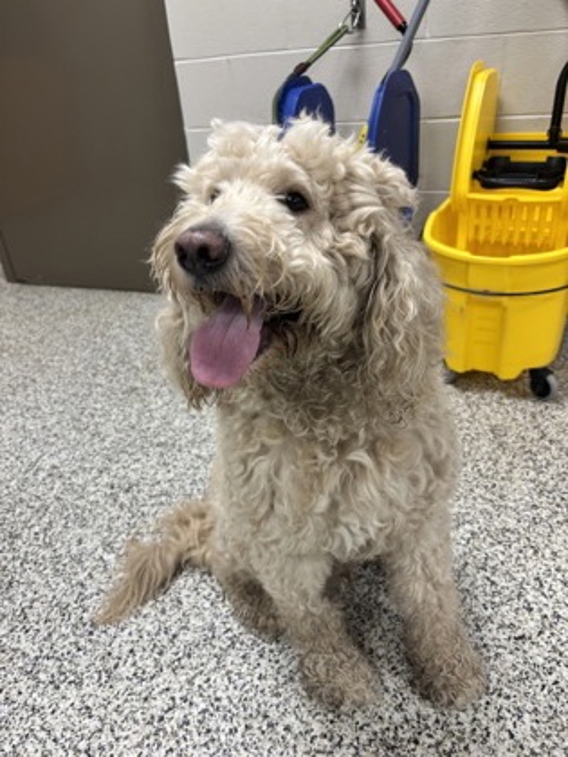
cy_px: 378
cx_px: 284
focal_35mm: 26
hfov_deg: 53.1
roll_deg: +1.0
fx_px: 569
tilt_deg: -27.5
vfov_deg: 67.3
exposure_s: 1/60
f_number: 1.6
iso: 80
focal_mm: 5.96
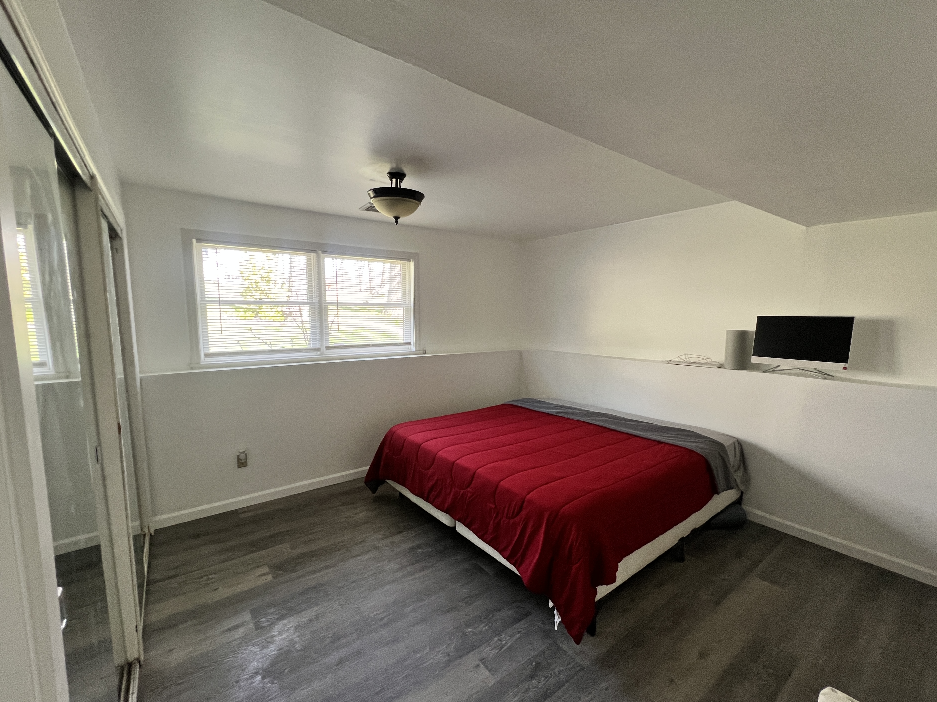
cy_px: 356
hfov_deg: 102.1
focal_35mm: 14
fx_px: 379
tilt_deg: -6.9
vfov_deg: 85.7
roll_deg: +0.2
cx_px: 467
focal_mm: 1.57
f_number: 1.8
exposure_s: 1/60
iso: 160
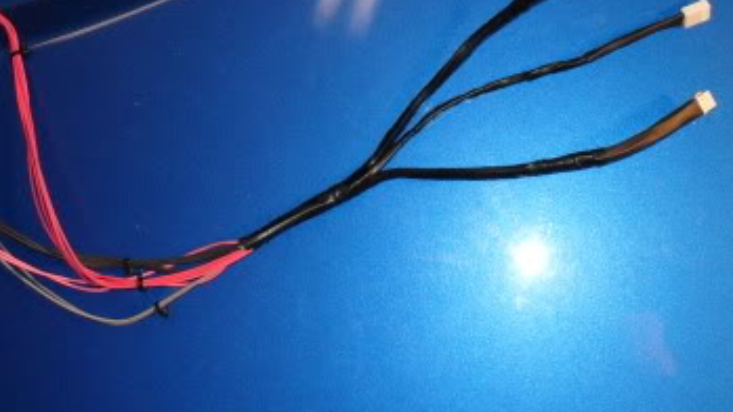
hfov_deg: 29.5
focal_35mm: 70
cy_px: 57
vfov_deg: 17.0
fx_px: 1360
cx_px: 151
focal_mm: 6.2
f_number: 2.8
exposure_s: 1/45
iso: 200
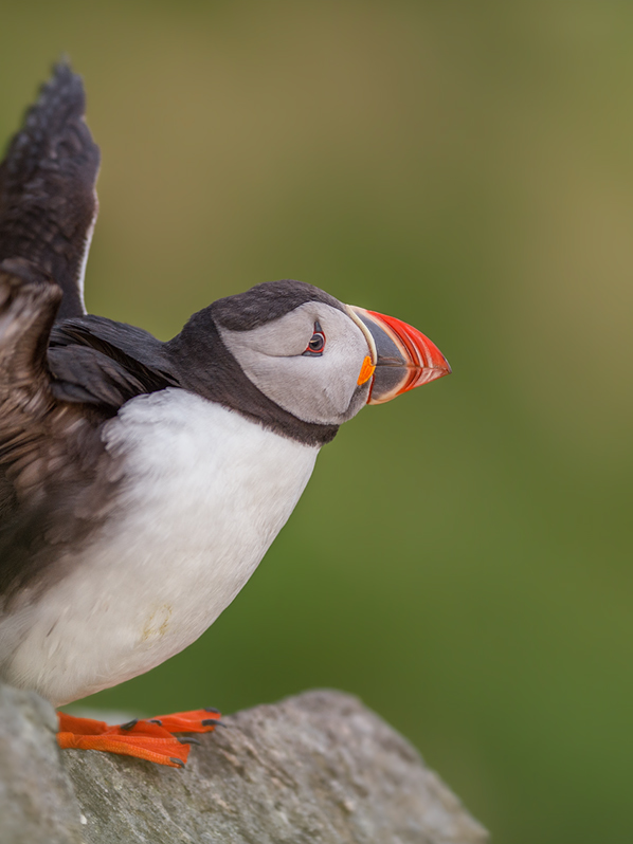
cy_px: 422
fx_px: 10587
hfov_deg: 3.4
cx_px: 356
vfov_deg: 4.6
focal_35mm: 434
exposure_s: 1/1000
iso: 900
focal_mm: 300
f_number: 2.8
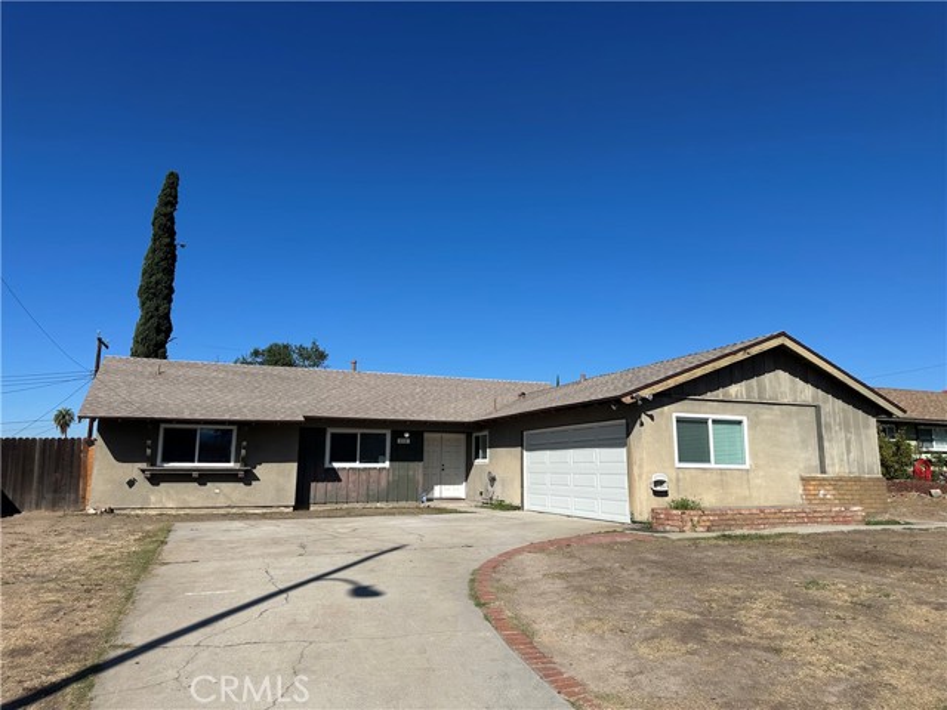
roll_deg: -0.7
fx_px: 657
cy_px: 355
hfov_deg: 71.6
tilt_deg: +10.5
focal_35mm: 24
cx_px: 474
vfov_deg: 56.8
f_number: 1.78
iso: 80
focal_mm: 6.86
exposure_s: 1/7042
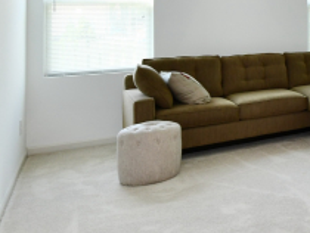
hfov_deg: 28.3
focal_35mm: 48
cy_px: 27
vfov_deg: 29.2
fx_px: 430
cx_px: 449
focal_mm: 14
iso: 640
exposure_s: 1/60
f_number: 6.3
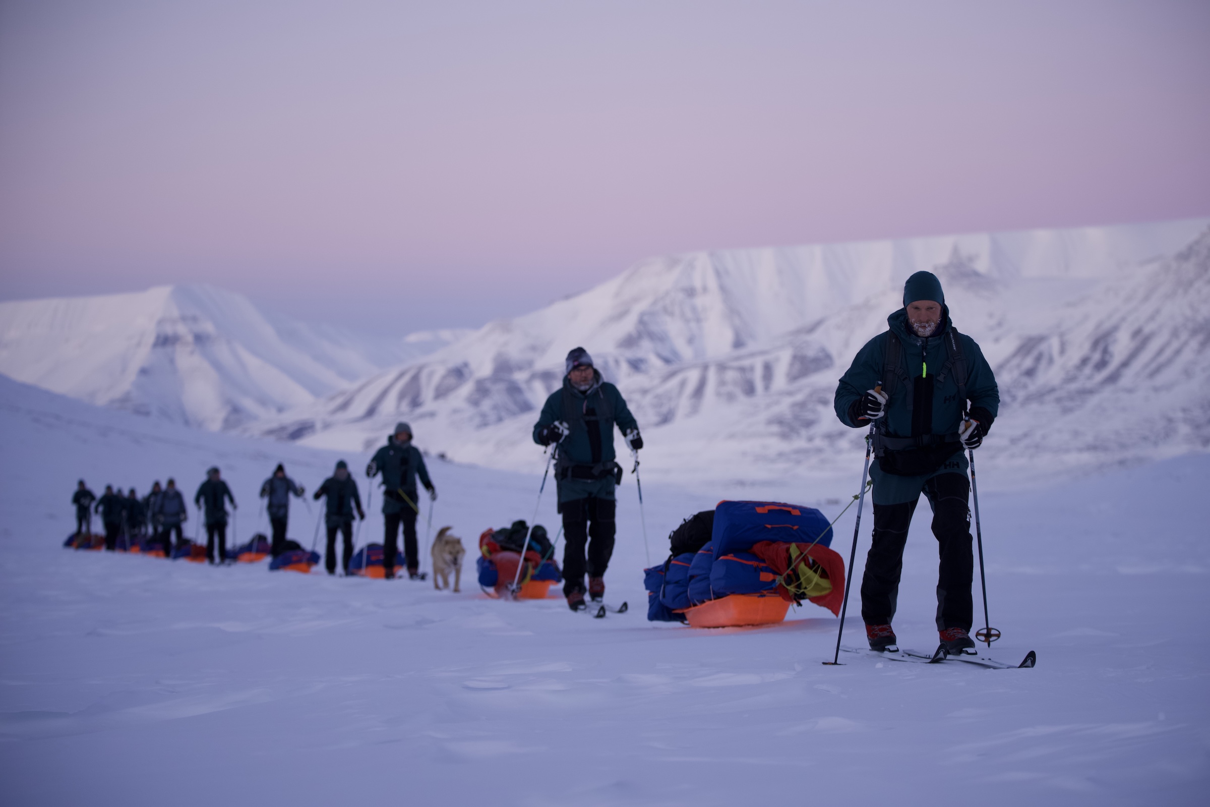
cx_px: 605
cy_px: 404
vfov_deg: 16.5
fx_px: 2790
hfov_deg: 24.5
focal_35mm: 83
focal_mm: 83
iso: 500
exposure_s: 1/250
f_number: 2.8
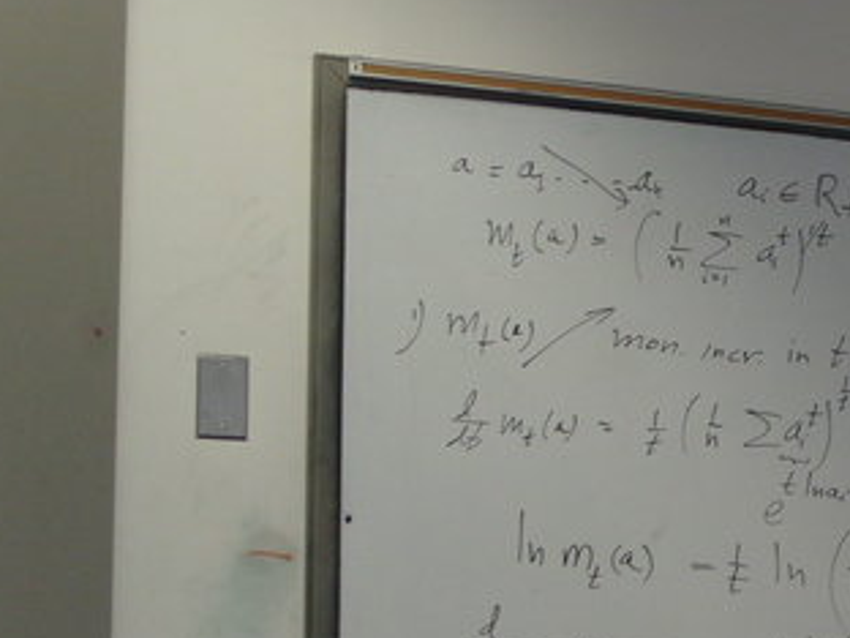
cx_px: 853
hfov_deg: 16.2
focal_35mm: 119
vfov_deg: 12.4
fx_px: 2922
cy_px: 480
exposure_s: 1/60
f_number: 3.2
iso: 160
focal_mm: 13
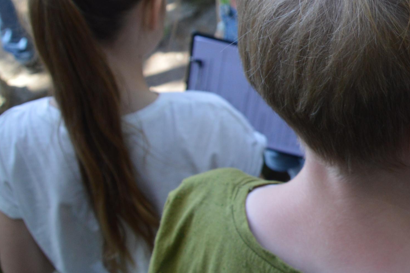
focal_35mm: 70
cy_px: 12
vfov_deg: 19.0
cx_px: 520
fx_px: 797
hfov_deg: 25.3
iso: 360
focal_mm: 18
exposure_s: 1/125
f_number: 5.6
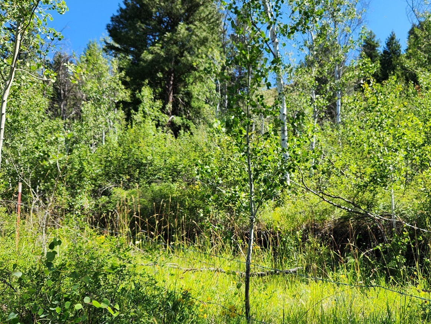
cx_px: 257
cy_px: 178
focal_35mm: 32
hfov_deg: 56.4
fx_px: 399
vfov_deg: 44.1
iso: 20
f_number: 1.8
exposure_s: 1/668
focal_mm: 5.4
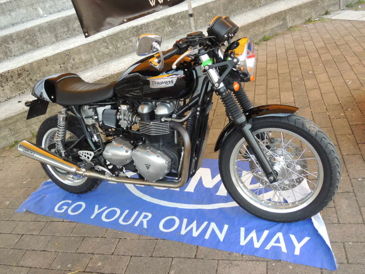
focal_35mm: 31
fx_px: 327
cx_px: 182
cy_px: 137
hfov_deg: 58.4
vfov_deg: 45.4
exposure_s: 1/30
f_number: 3
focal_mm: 5.5
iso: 140
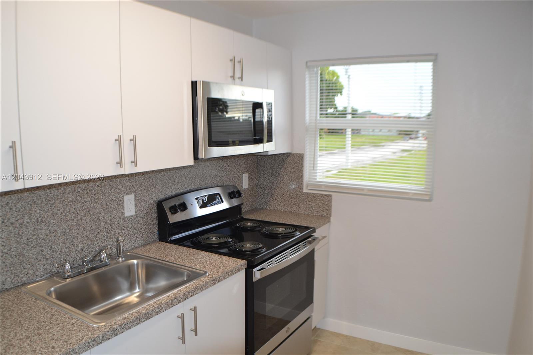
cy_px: 178
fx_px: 488
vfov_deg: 40.0
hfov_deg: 57.2
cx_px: 266
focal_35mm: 33
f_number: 4
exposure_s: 1/100
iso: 400
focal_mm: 22
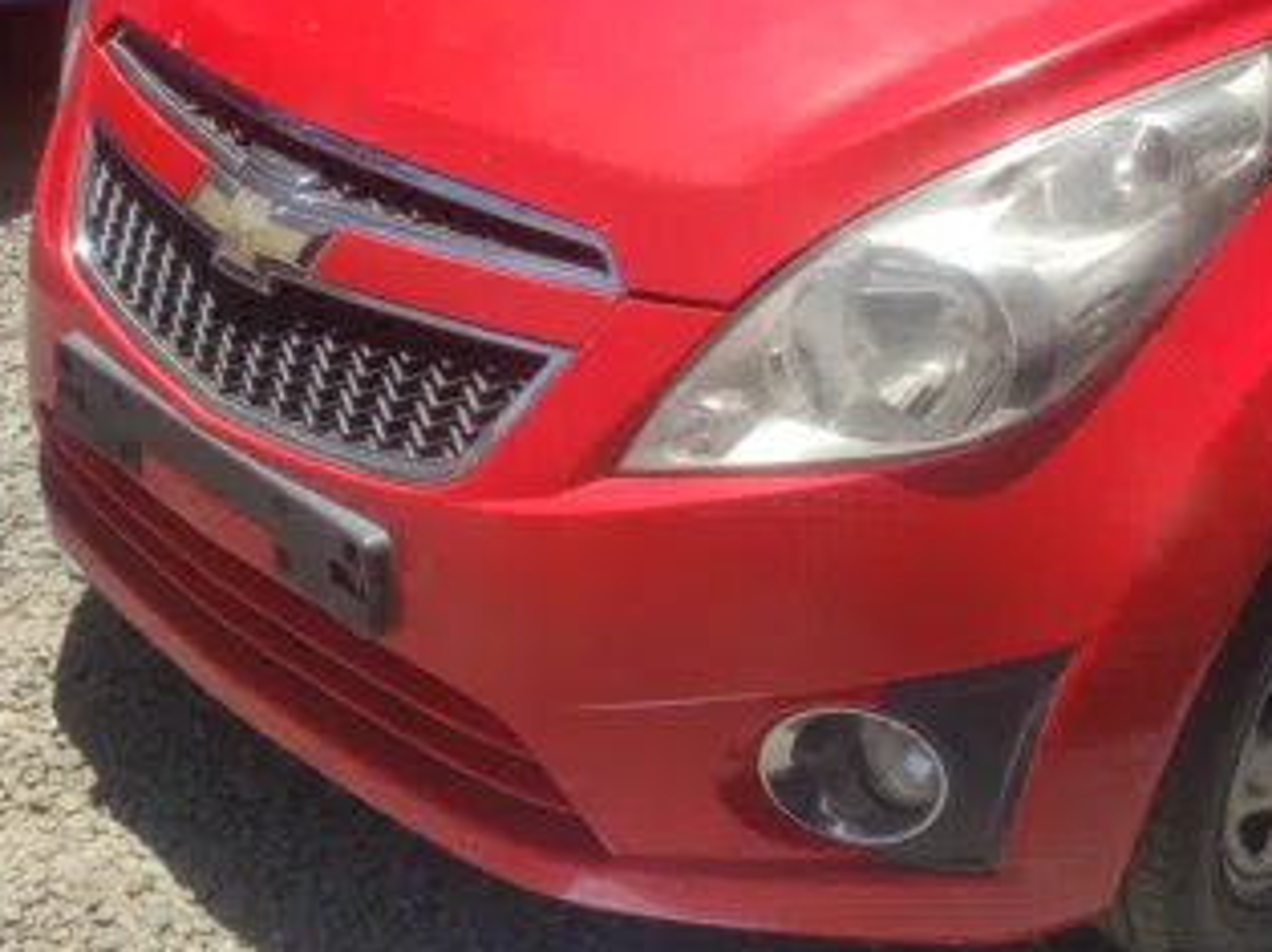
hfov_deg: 35.0
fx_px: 1946
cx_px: 1033
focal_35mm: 53
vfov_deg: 27.0
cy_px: 215
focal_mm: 4.3
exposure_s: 1/1056
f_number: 2.4
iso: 50
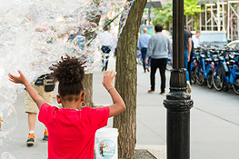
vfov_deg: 14.1
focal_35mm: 97
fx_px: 644
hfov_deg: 20.5
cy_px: 64
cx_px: 8
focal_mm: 44
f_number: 3.2
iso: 800
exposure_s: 1/500
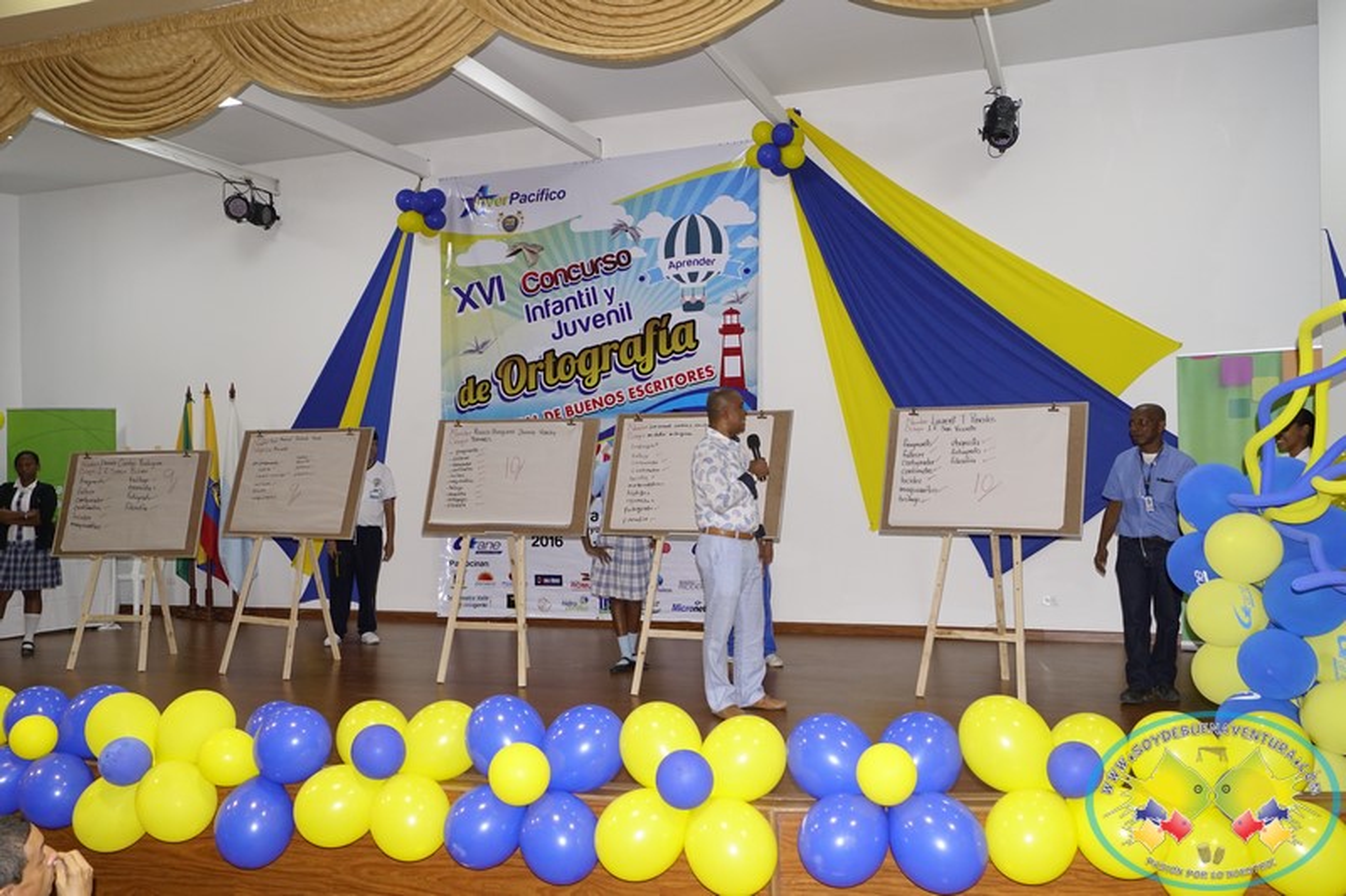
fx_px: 1121
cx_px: 673
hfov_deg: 61.9
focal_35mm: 30
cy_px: 448
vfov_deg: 43.6
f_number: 5.6
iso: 800
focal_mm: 20
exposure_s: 1/60
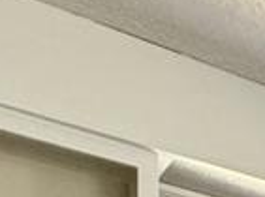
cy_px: 559
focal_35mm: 102
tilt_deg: -3.1
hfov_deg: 11.8
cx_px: 767
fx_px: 779
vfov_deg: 10.7
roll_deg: -1.2
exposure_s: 1/72
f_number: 2.2
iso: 320
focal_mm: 2.22
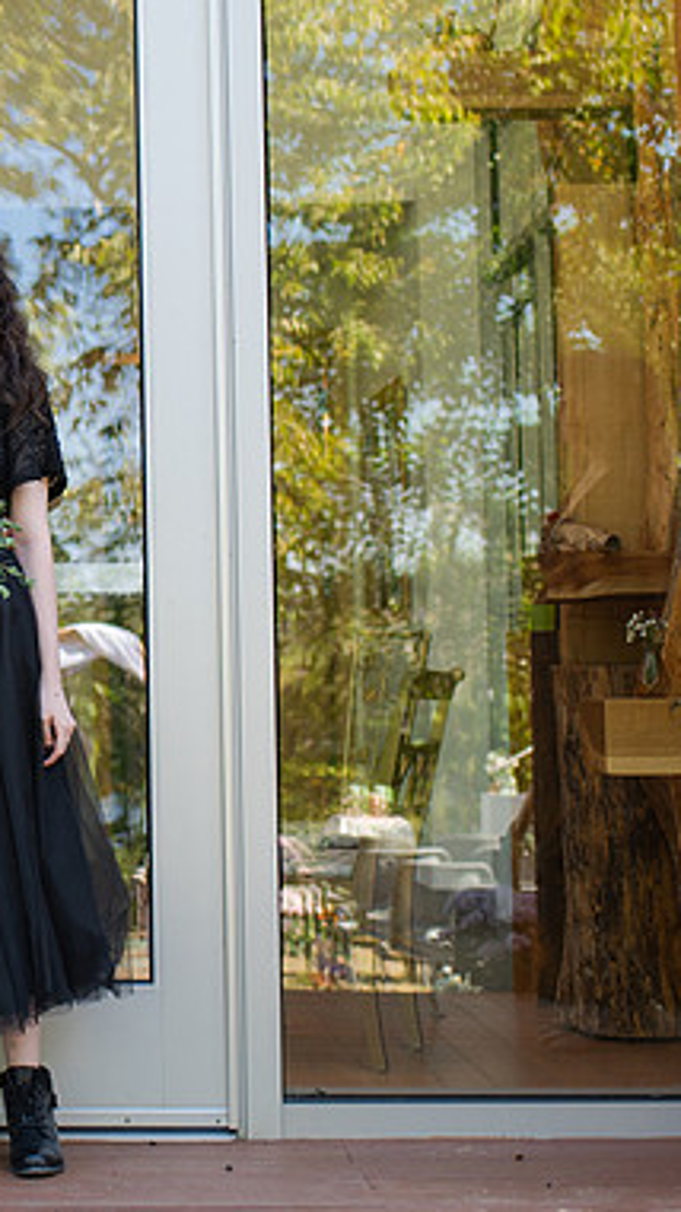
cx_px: -177
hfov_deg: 13.9
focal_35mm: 84
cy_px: 468
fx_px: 2700
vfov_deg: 25.3
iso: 320
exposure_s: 1/400
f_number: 3.2
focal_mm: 35
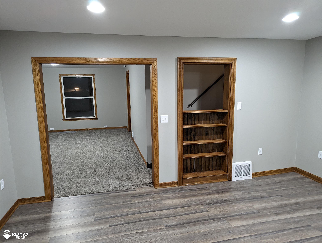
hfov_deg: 71.5
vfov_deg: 56.9
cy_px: 122
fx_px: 224
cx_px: 161
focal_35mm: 24
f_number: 1.85
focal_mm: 6.81
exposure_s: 1/24
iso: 365
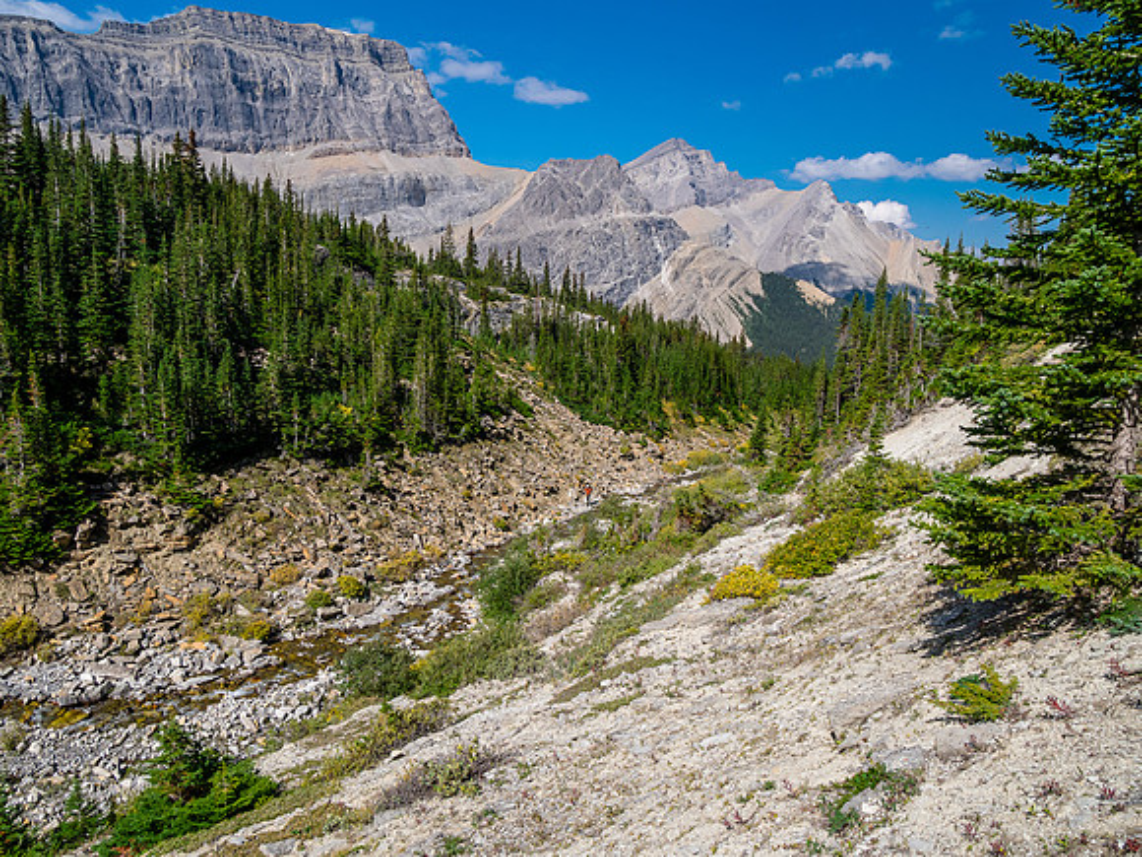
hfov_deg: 71.6
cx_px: 571
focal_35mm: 24
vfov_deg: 56.8
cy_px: 428
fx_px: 792
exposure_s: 1/200
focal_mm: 12
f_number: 8
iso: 200
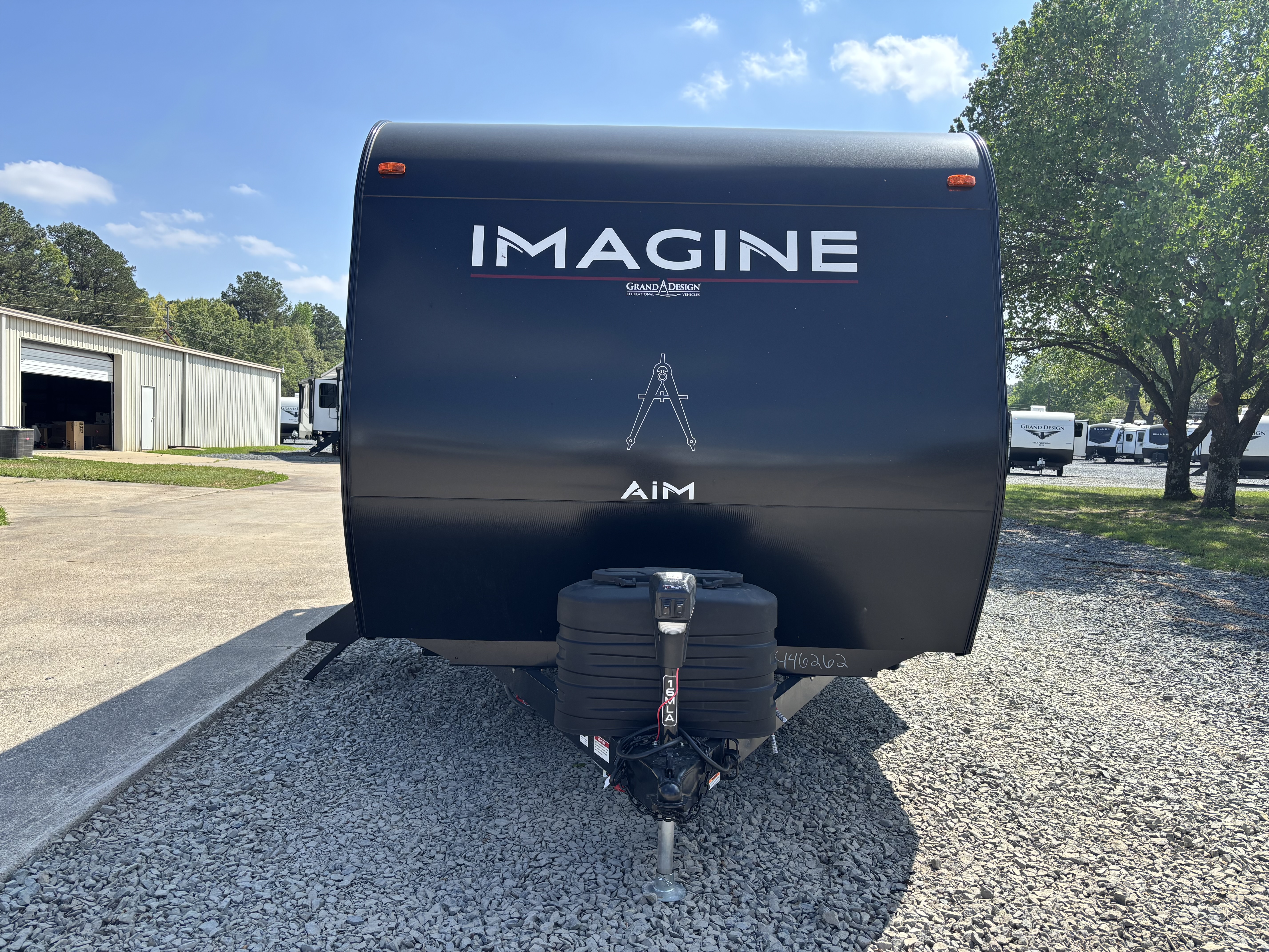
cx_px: 634
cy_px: 476
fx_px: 953
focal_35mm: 26
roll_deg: -2.0
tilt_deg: -2.9
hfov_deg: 67.3
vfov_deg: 53.1
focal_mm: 5.96
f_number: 1.6
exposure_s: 1/1751
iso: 50
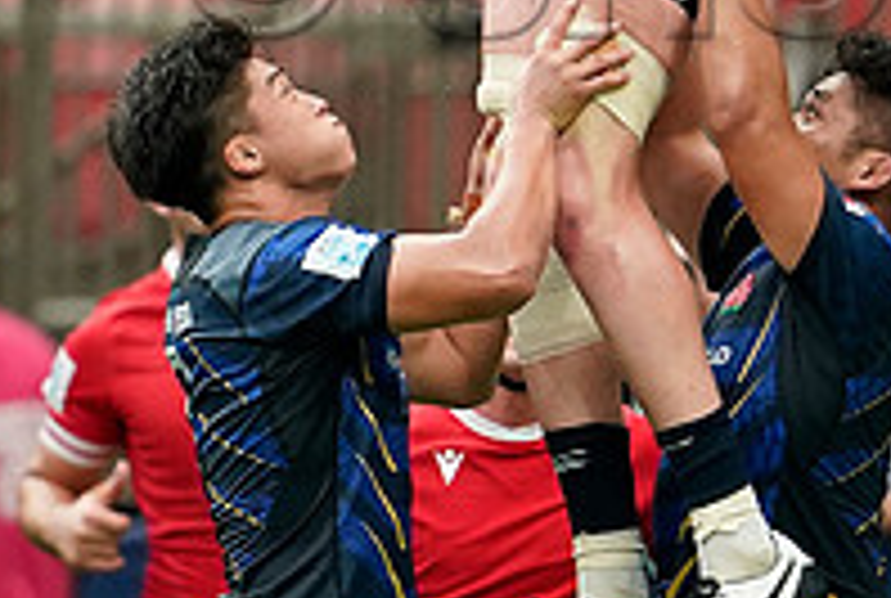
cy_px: -81
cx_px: 1278
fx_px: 29073
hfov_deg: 1.8
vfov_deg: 1.2
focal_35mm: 1172
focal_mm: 400
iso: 3200
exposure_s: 1/2000
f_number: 2.8
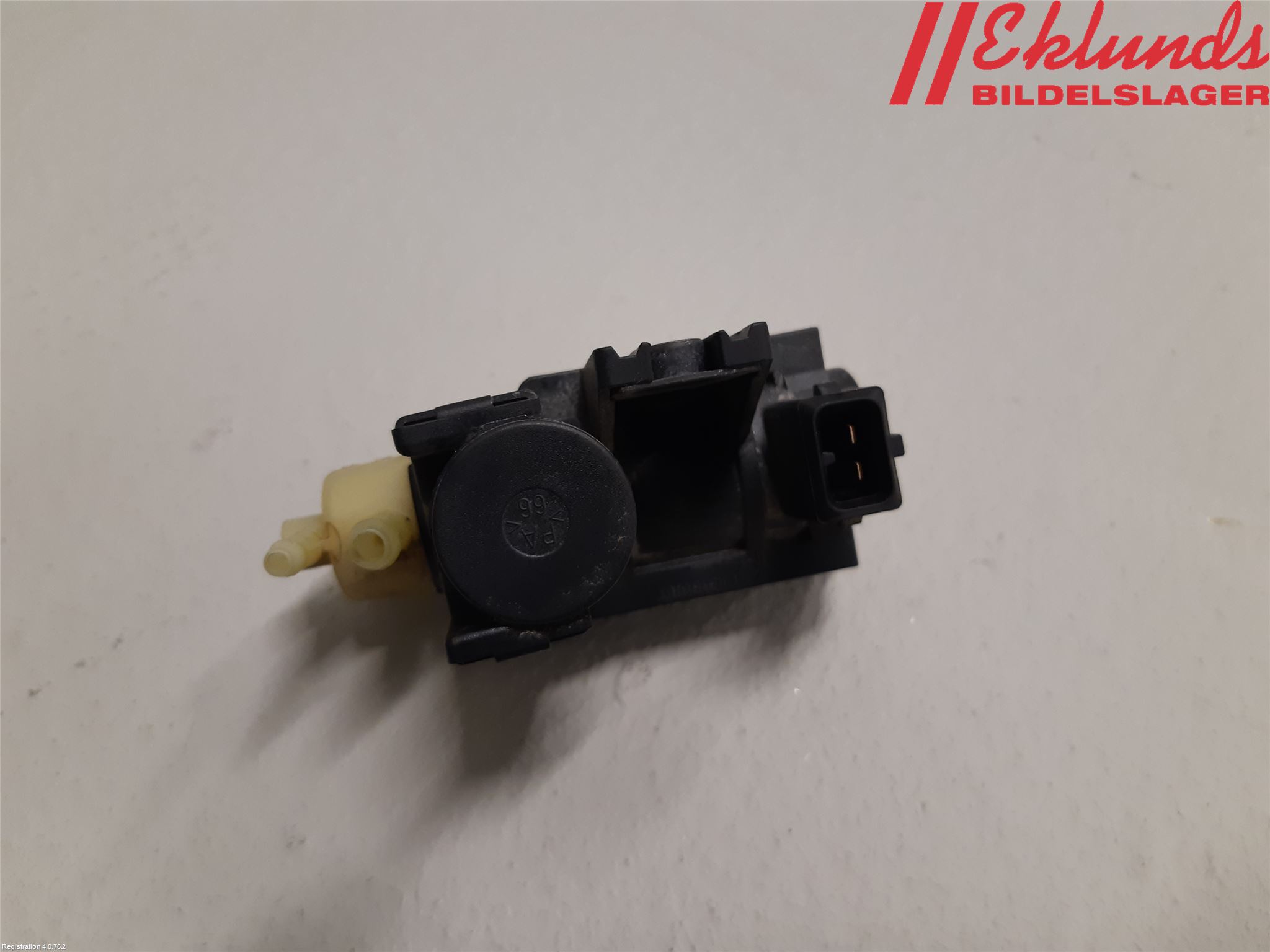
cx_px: 635
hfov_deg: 67.3
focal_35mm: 26
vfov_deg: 53.1
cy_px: 476
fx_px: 954
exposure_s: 1/50
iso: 125
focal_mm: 3.93
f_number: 1.7
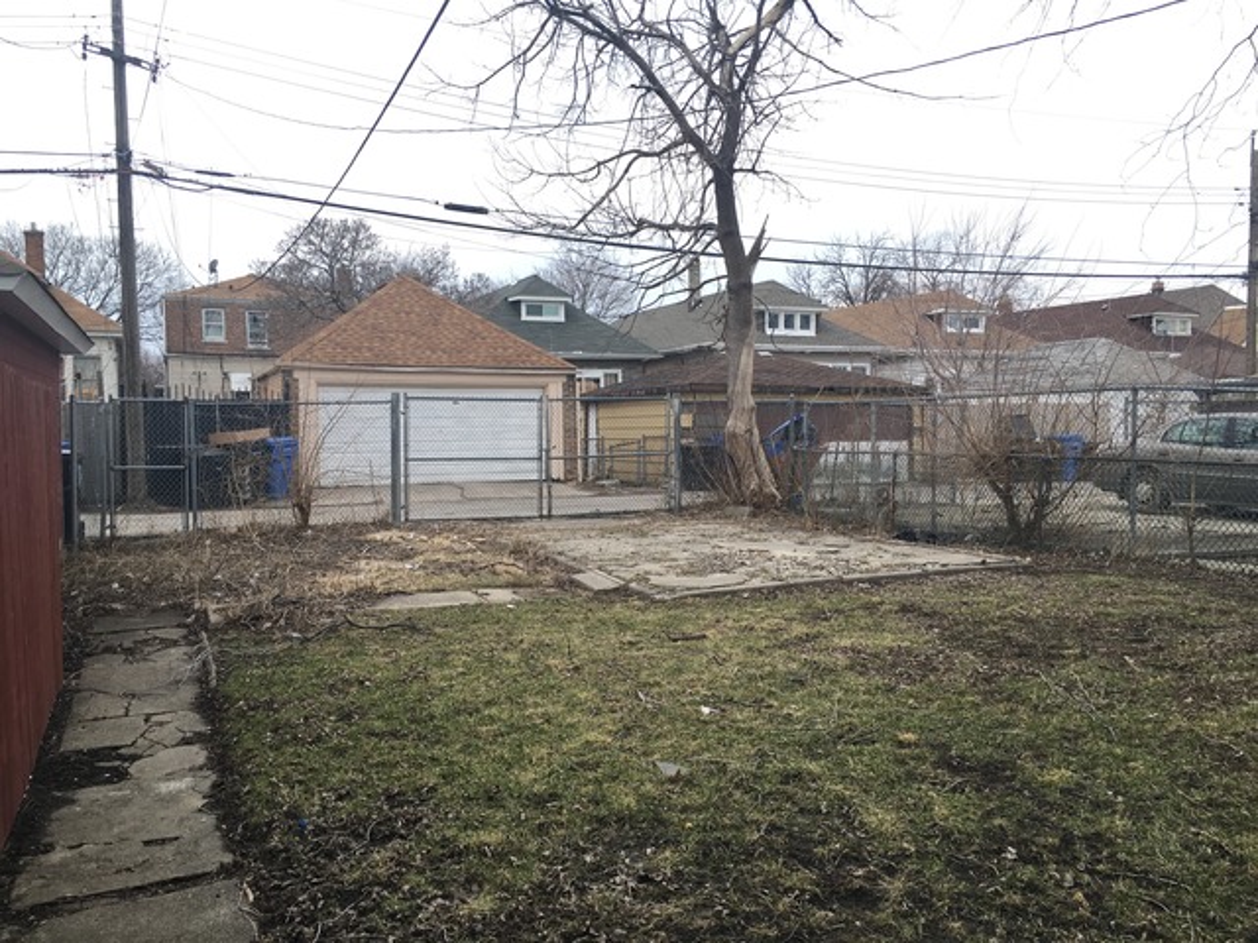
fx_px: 1054
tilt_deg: -1.9
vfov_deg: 48.2
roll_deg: +1.1
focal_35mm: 29
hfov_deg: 61.7
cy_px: 472
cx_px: 629
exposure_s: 1/388
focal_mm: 4.15
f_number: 2.2
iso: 25
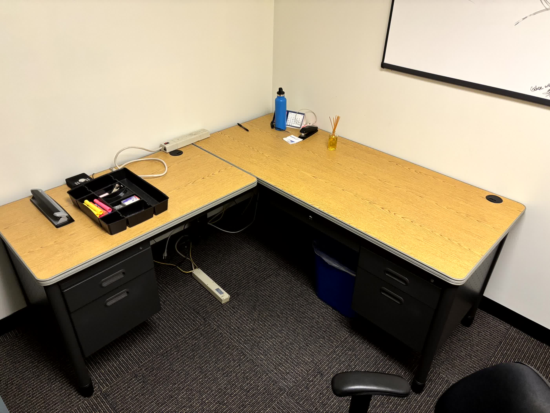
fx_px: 413
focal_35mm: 26
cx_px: 275
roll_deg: -1.3
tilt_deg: -33.3
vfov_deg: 53.1
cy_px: 206
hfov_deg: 67.3
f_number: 1.6
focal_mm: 5.96
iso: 500
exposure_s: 1/60
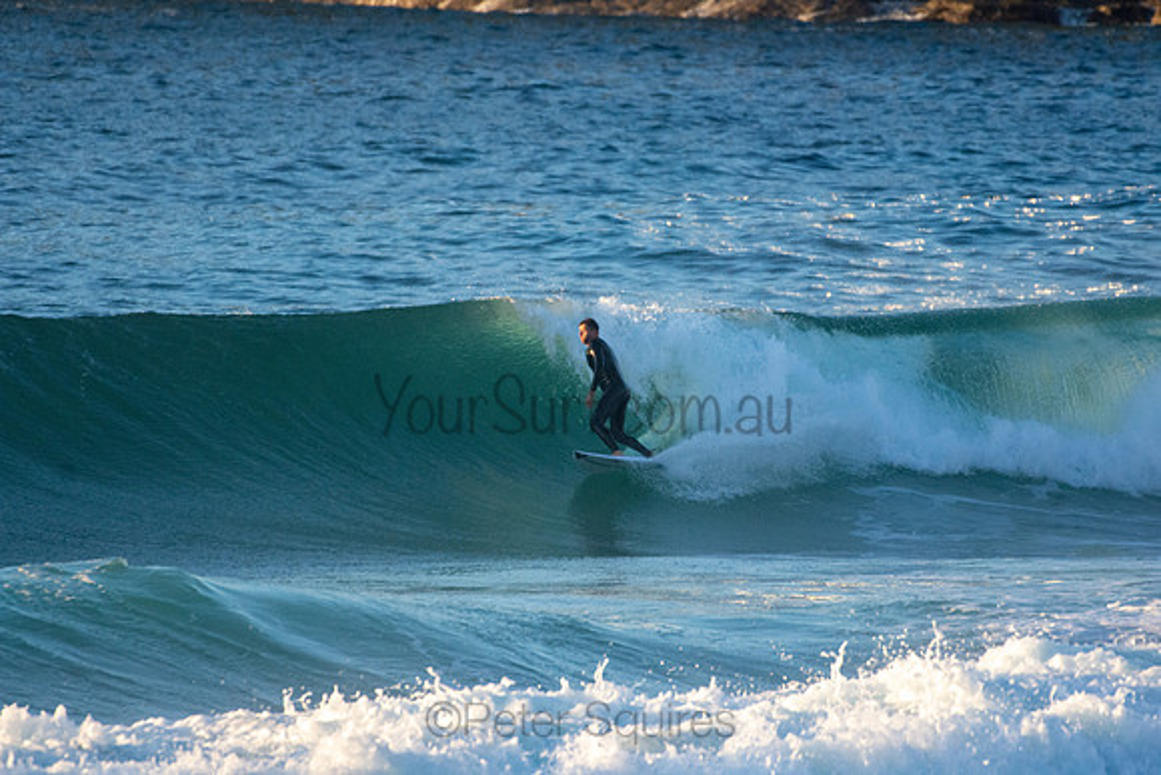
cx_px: 580
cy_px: 388
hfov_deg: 2.7
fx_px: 24192
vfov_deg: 1.8
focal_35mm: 750
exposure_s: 1/2000
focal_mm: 500
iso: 1400
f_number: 5.6
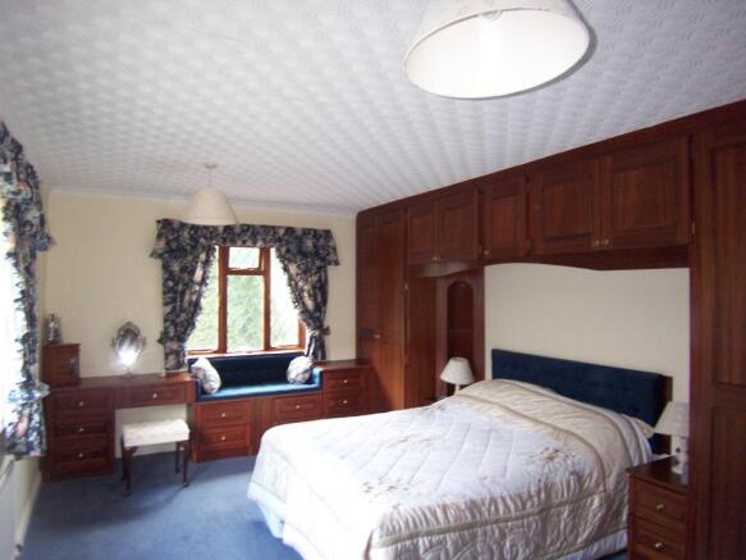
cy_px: 280
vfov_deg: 58.9
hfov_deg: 73.9
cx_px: 373
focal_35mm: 23
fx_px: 496
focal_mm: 3.8
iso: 200
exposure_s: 1/30
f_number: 2.8
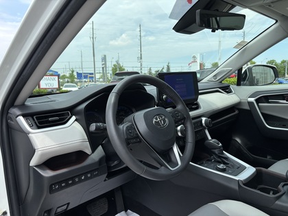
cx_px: 144
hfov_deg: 67.3
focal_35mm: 26
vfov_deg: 53.1
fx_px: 216
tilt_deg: -7.9
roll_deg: +0.8
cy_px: 108
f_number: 1.6
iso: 50
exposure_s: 1/1721
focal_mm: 5.96
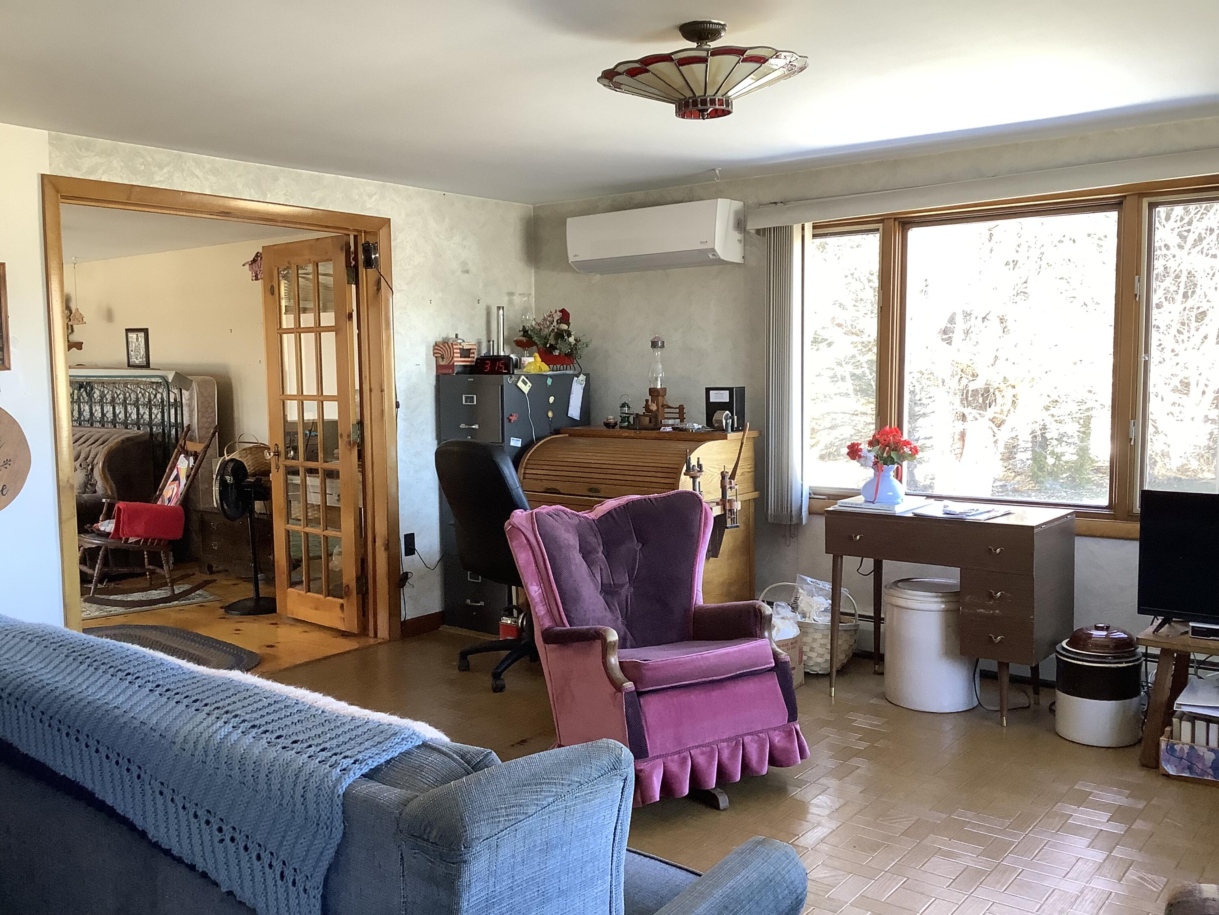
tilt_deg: -4.2
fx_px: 1092
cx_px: 610
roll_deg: -0.2
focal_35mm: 31
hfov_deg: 58.4
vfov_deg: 45.4
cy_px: 458
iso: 100
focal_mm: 3.3
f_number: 2.4
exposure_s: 1/60
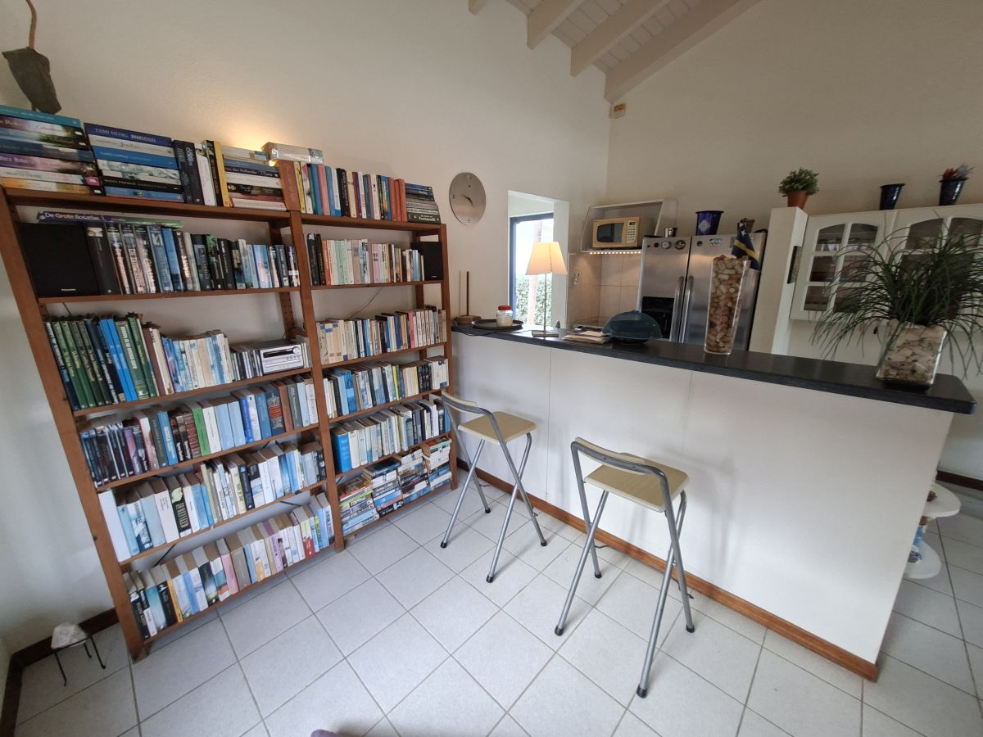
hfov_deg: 106.2
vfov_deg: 89.9
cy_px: 368
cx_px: 492
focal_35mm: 13
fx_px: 369
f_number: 2.2
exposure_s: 1/40
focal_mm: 1.74
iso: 125
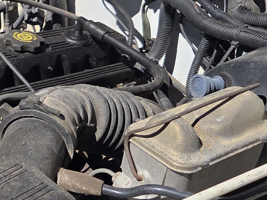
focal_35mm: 83
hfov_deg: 21.0
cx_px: -96
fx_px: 640
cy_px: 68
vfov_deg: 17.7
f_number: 1.8
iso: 80
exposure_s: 1/6618
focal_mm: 5.4
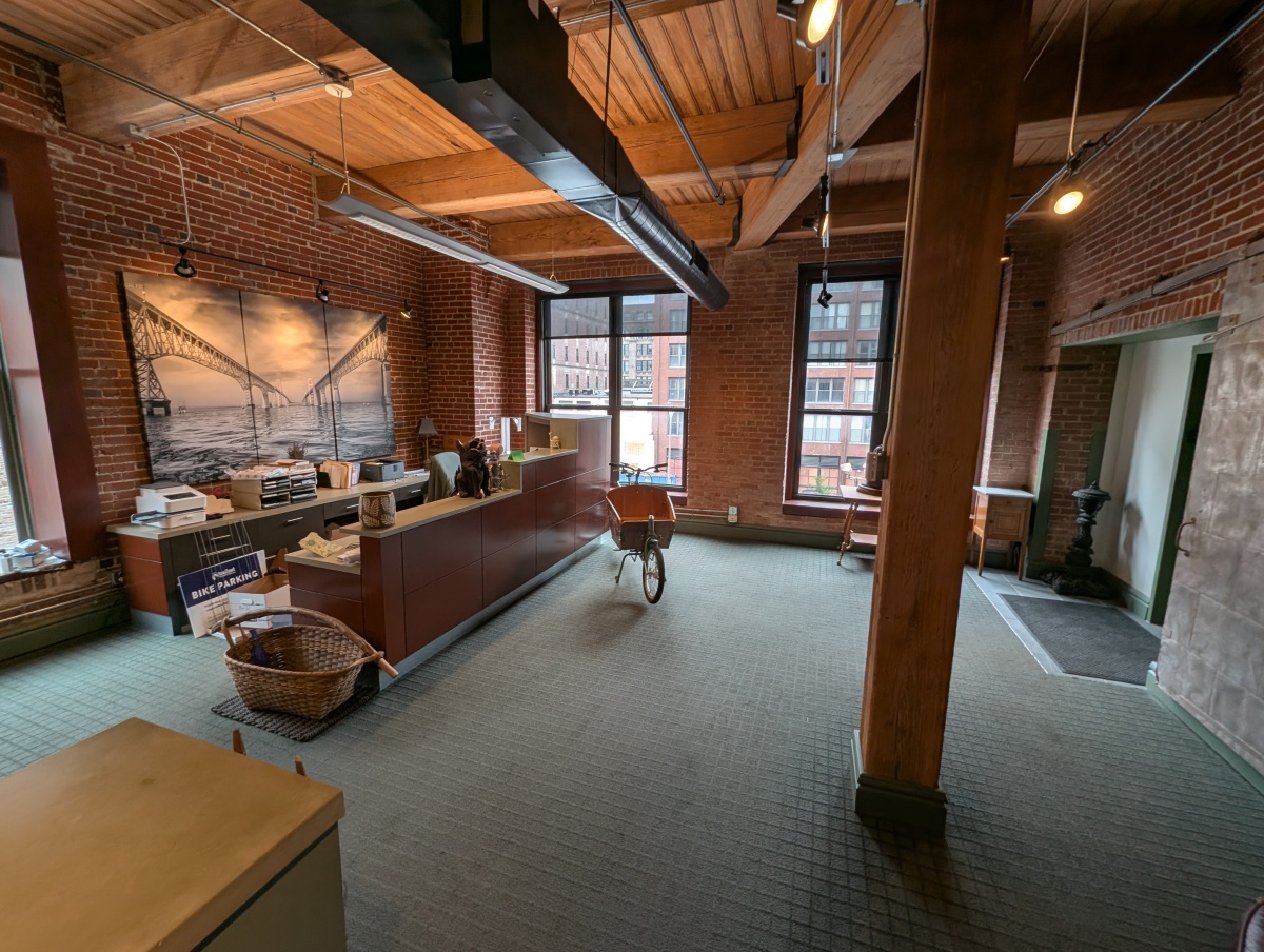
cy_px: 476
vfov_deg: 90.1
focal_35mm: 13
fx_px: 475
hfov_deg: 106.1
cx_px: 632
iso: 54
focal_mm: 1.95
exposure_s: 1/60
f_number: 2.2
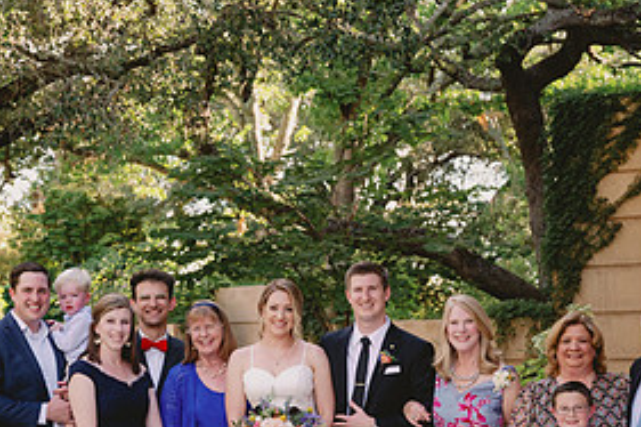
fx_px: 1726
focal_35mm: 97
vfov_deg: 13.9
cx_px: 297
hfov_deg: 21.0
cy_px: 402
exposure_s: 1/640
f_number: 4.5
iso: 800
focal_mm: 47
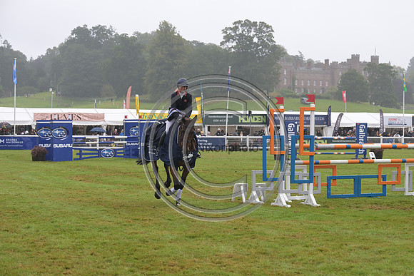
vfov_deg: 14.6
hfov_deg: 21.7
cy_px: 138
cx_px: 207
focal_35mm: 94
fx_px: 1081
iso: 640
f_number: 5.6
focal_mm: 94
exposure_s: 1/800
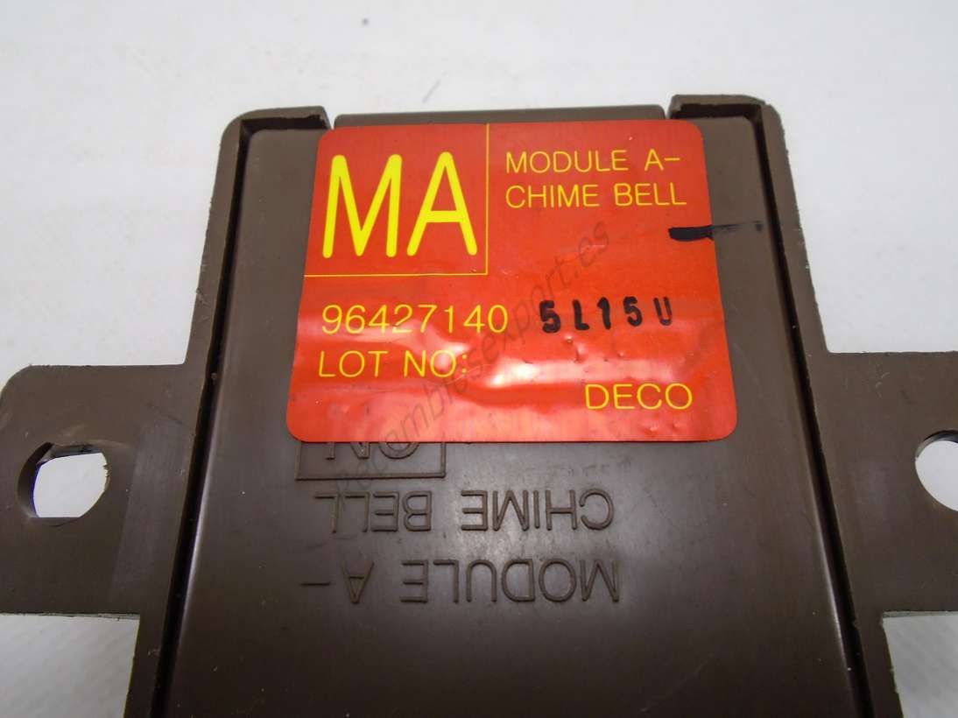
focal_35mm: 26
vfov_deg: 53.0
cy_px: 359
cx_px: 479
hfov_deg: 67.3
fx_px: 719
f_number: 3.2
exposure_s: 1/30
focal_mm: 4.6
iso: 200
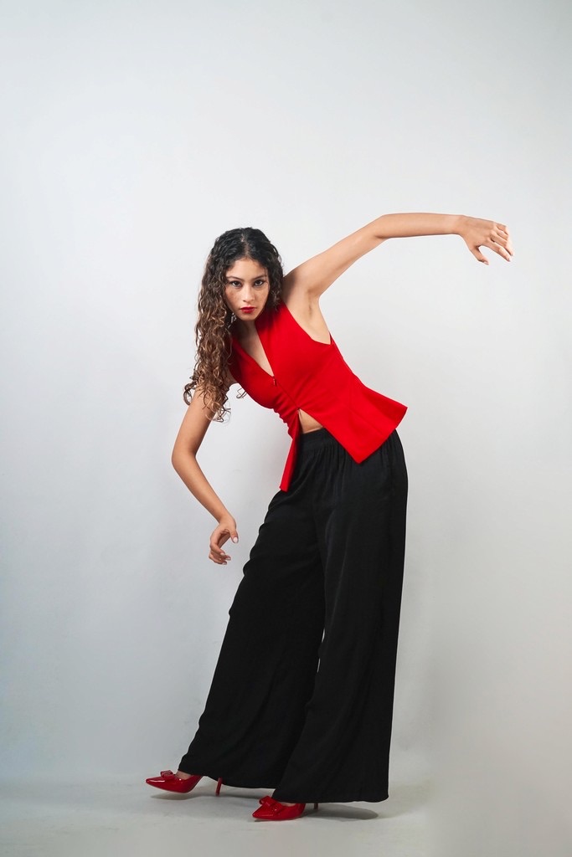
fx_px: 1120
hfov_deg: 28.7
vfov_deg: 41.9
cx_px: 286
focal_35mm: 47
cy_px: 428
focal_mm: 47
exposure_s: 1/125
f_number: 6.3
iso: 2000
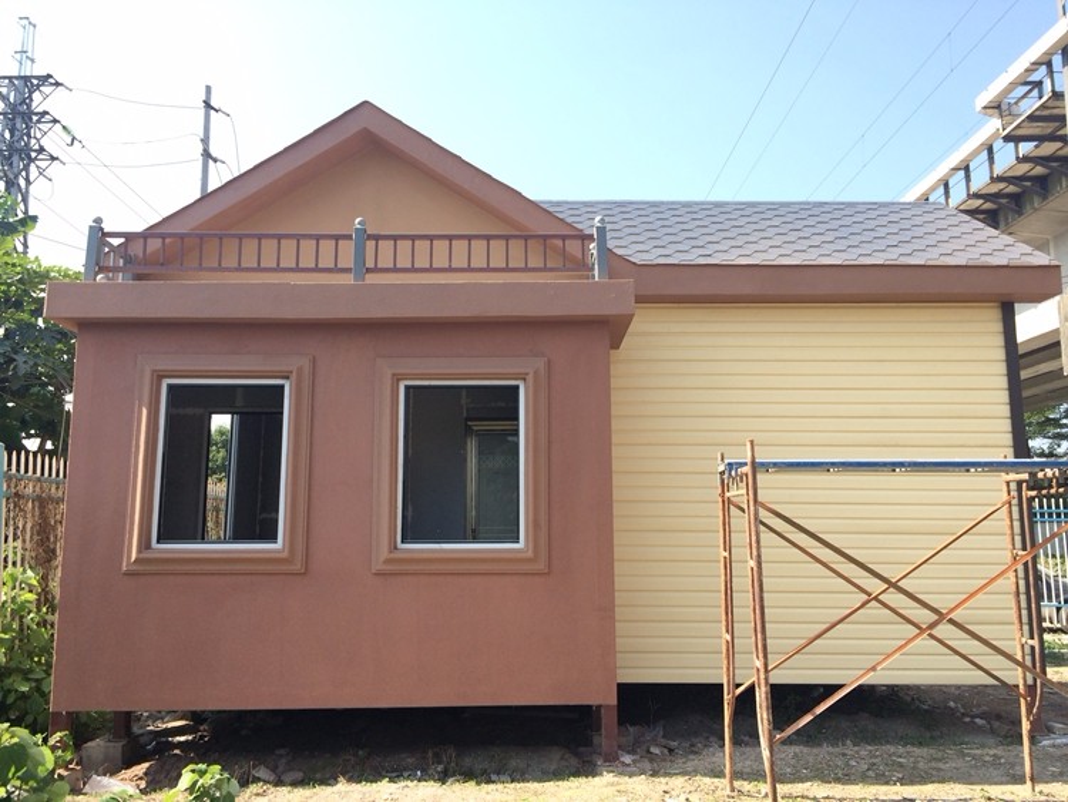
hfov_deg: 61.6
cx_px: 534
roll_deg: +0.5
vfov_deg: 48.3
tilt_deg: +8.1
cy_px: 401
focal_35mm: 29
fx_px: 895
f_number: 2.2
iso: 32
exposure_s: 1/695
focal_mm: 4.15
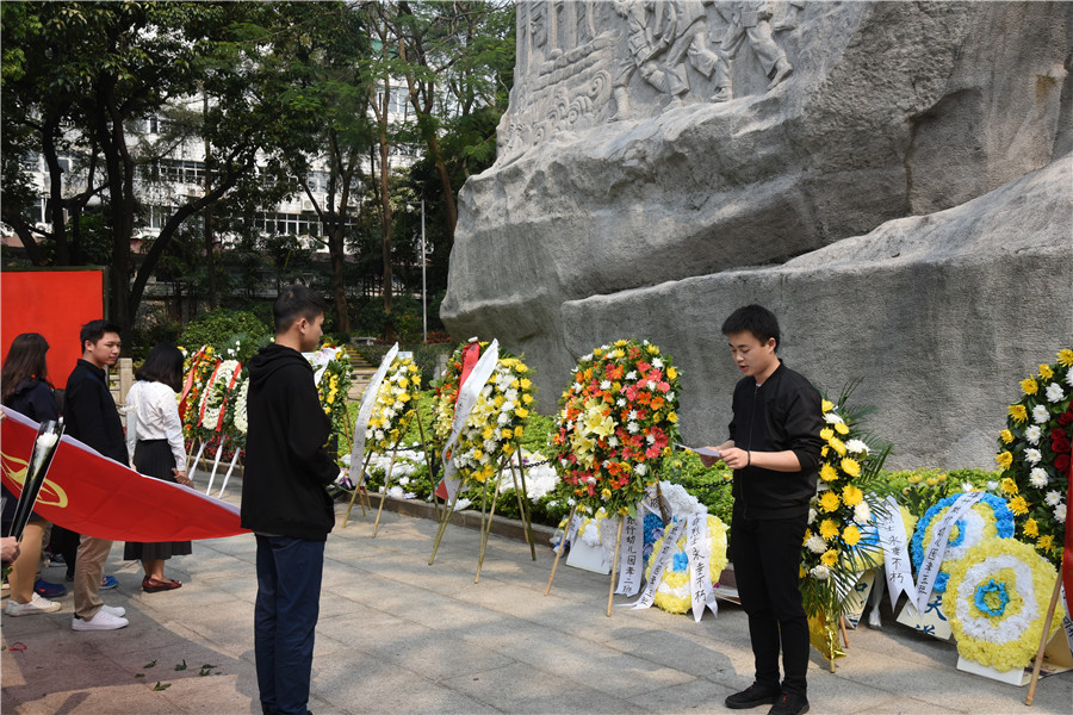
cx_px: 536
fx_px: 1133
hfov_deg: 50.7
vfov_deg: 35.1
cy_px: 358
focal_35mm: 38
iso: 800
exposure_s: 1/500
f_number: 11
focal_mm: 38
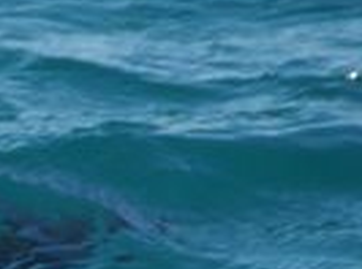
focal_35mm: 1369
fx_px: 14278
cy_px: 467
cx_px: -849
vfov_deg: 1.1
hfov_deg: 1.4
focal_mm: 140
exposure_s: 1/400
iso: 200
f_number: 8
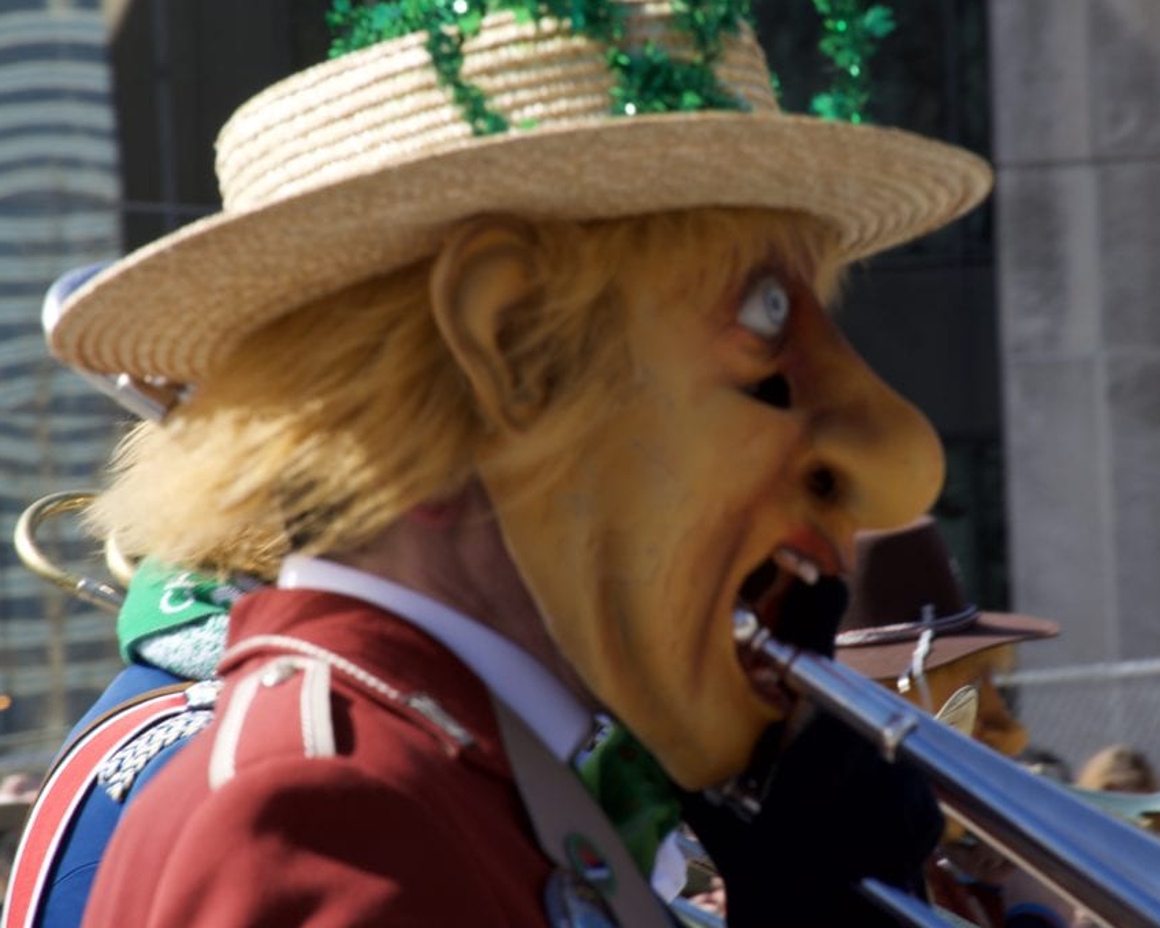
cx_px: 685
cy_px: 465
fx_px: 8169
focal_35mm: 238
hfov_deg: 8.1
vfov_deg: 6.5
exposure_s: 1/160
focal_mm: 140
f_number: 13
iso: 200
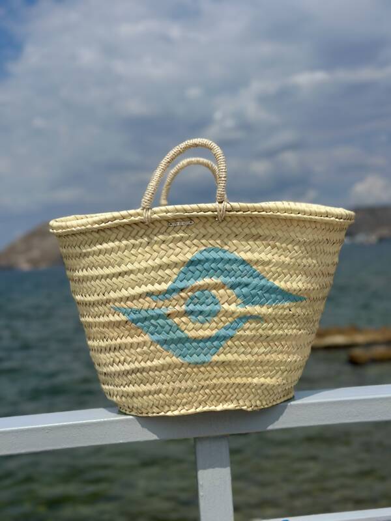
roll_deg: +4.0
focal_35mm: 48
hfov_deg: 30.3
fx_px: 723
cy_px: 260
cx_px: 196
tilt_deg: -0.3
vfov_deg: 39.7
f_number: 1.78
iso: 80
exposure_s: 1/18868
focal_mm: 6.86
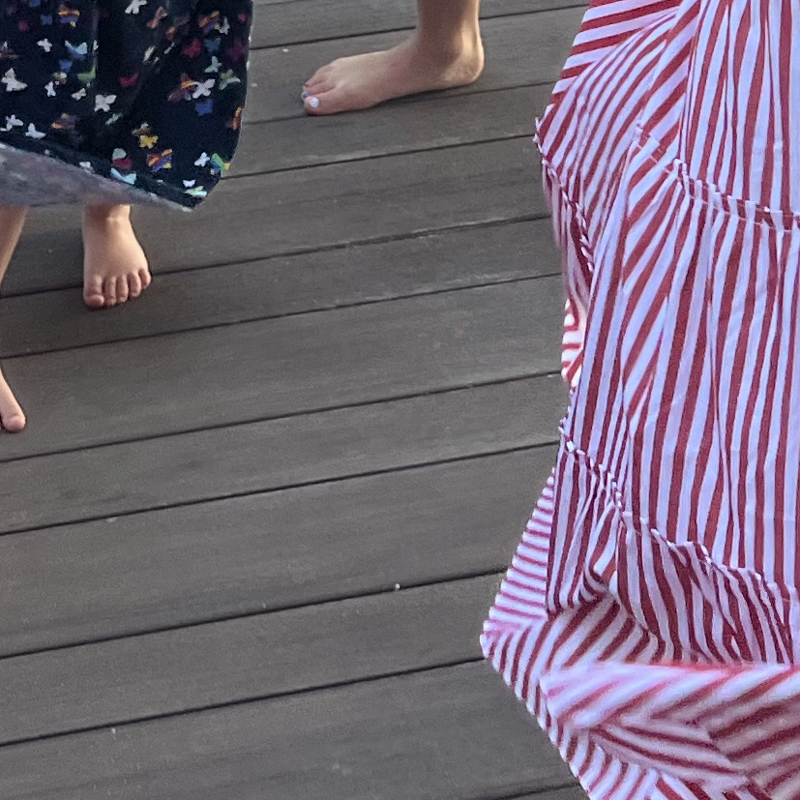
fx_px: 2928
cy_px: -275
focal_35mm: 112
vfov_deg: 14.8
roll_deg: +1.0
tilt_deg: -23.6
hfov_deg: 15.5
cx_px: 163
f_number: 1.5
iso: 50
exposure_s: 1/123
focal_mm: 5.7
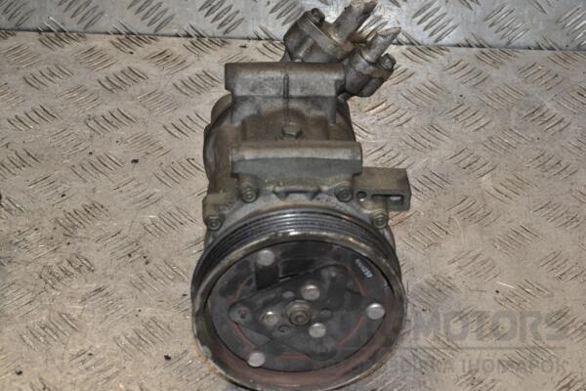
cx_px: 293
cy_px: 196
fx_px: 1416
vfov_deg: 15.7
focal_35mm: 87
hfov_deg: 23.4
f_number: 9
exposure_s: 1/200
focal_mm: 58
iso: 800
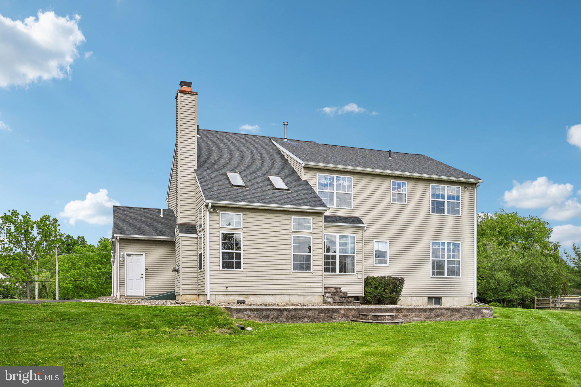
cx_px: 290
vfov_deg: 43.6
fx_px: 484
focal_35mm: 30
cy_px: 194
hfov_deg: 61.9
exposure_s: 1/1600
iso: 800
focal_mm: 30
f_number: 8
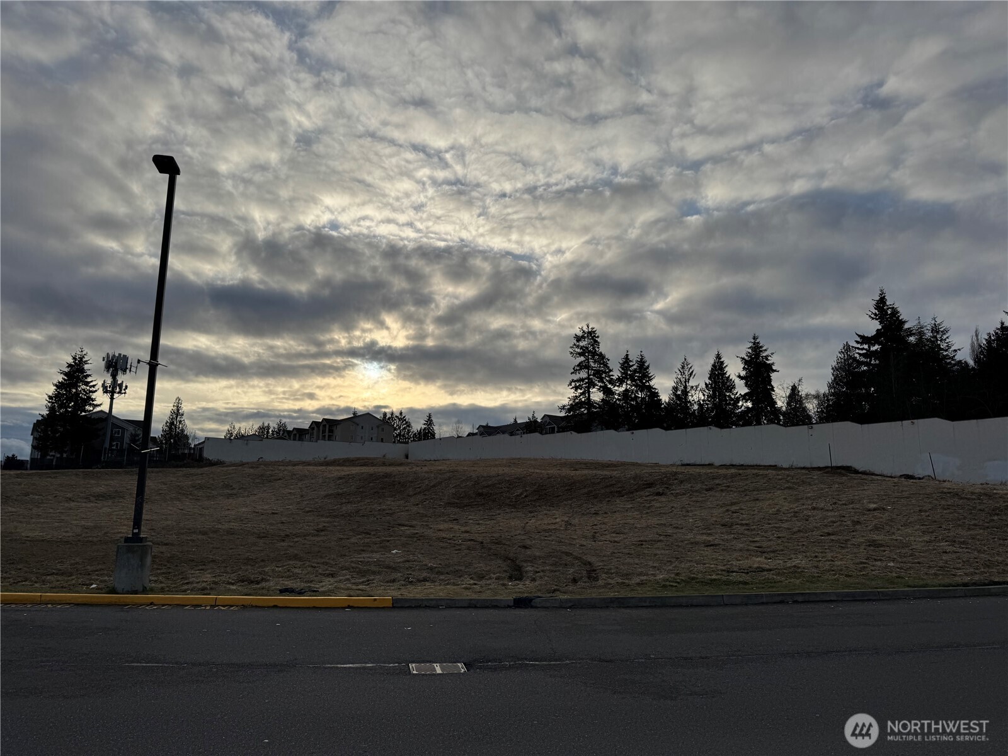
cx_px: 504
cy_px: 378
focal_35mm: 24
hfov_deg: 71.6
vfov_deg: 56.8
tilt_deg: +10.5
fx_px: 699
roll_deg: -0.3
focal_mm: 6.76
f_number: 1.78
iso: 80
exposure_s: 1/12346
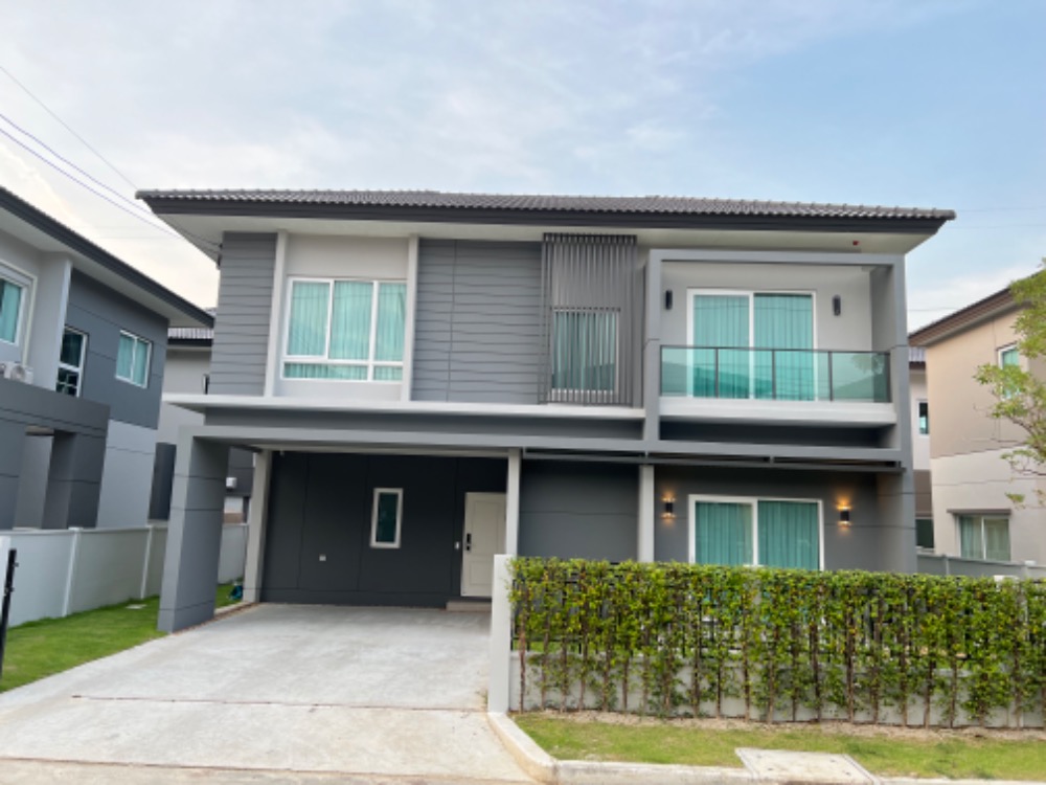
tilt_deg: +8.1
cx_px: 523
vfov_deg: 53.1
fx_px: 786
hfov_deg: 67.3
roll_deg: -2.2
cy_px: 392
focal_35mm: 26
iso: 125
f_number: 1.5
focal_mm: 5.7
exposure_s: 1/121
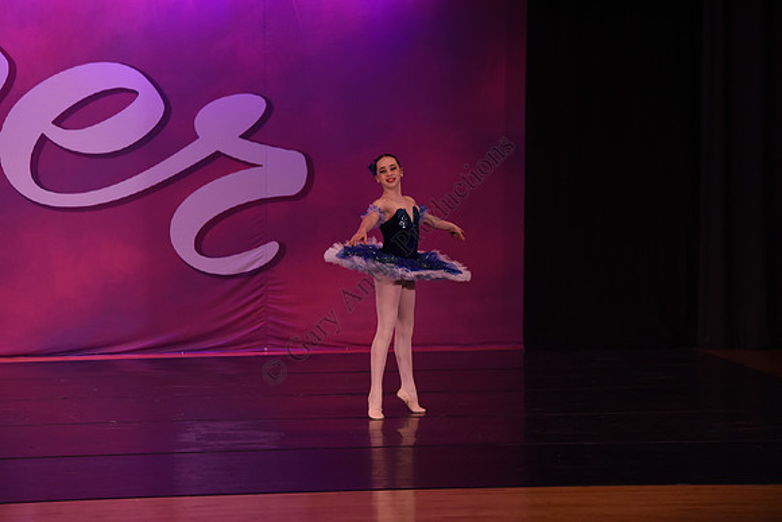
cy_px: 261
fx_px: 3042
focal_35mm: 140
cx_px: 391
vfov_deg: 9.8
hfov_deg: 14.7
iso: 2000
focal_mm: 140
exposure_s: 1/320
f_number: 5
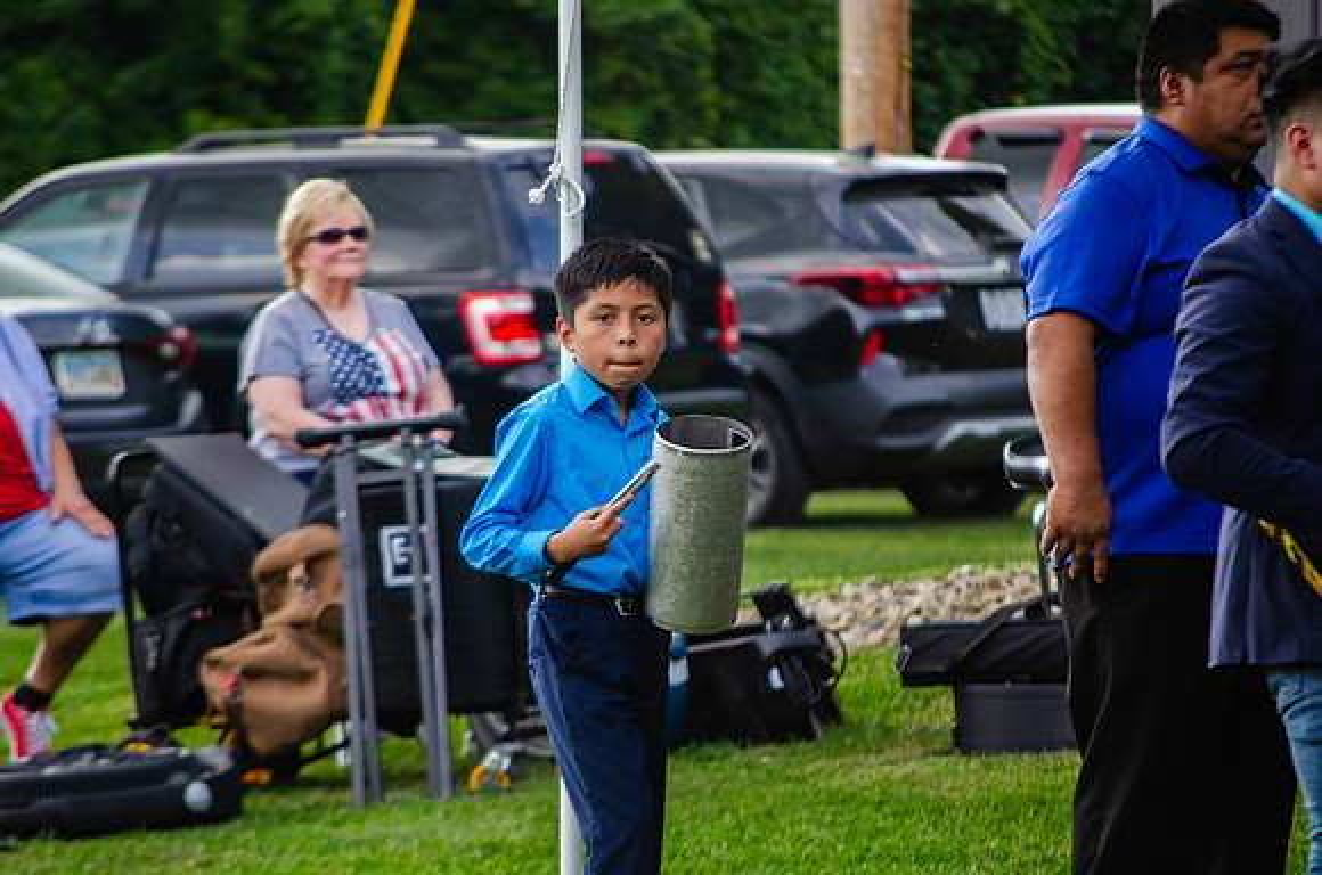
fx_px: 10992
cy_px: 438
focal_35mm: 300
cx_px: 661
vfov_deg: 4.6
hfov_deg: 6.9
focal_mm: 200
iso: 400
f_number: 5.6
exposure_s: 1/400
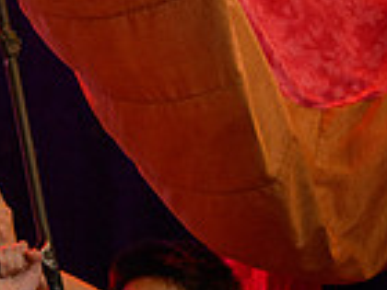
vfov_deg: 3.5
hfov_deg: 4.7
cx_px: -19
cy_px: -110
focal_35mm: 418
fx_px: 4673
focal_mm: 135
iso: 1000
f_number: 2.8
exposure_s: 1/100
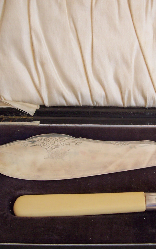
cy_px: 126
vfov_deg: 38.2
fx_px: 360
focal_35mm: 53
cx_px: 114
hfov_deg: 24.2
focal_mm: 5.6
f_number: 2.8
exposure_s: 1/30
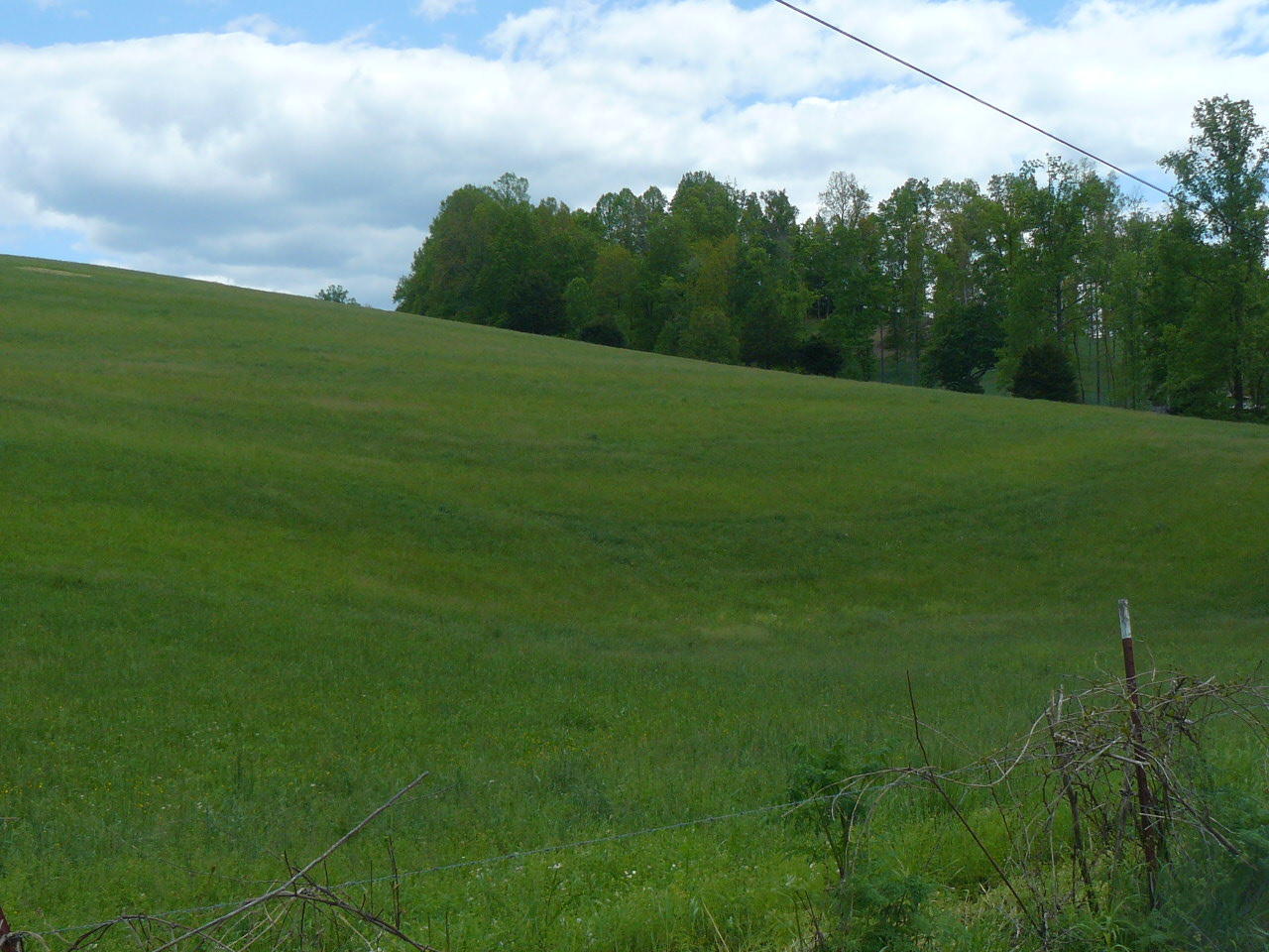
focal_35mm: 49
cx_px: 634
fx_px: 1796
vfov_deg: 29.7
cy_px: 476
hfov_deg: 38.9
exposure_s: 1/640
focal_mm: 6
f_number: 4.5
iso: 100
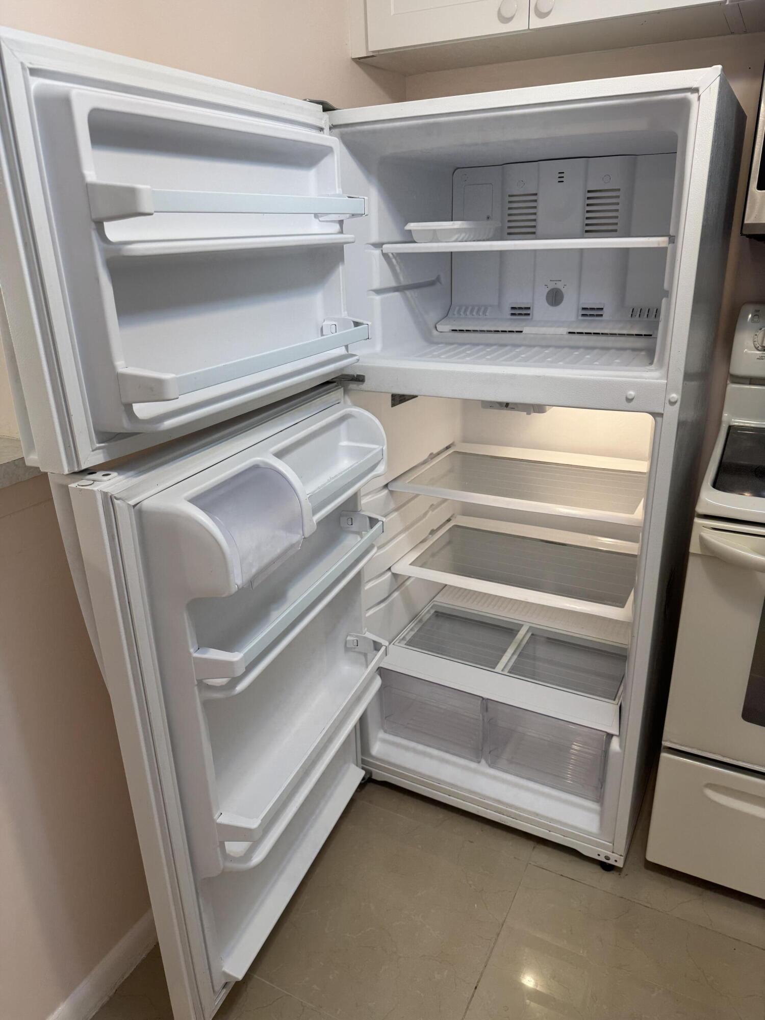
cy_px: 510
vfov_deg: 71.6
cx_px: 382
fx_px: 707
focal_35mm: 24
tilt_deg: -21.4
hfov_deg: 56.8
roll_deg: +2.2
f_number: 1.78
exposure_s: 1/120
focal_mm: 6.76
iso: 64
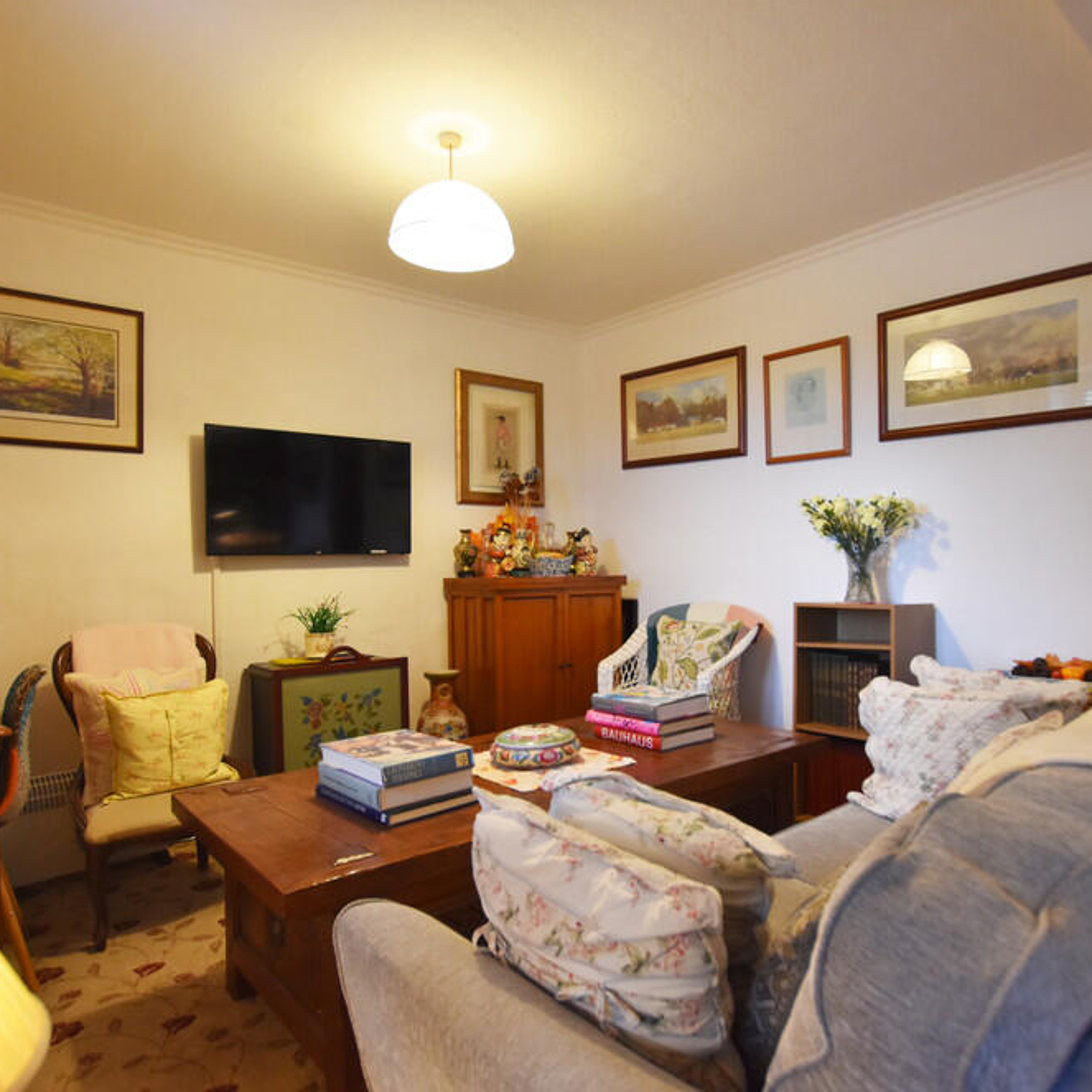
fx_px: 773
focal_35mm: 22
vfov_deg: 70.5
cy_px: 561
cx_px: 572
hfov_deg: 70.4
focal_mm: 11
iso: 800
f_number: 4
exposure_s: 1/80
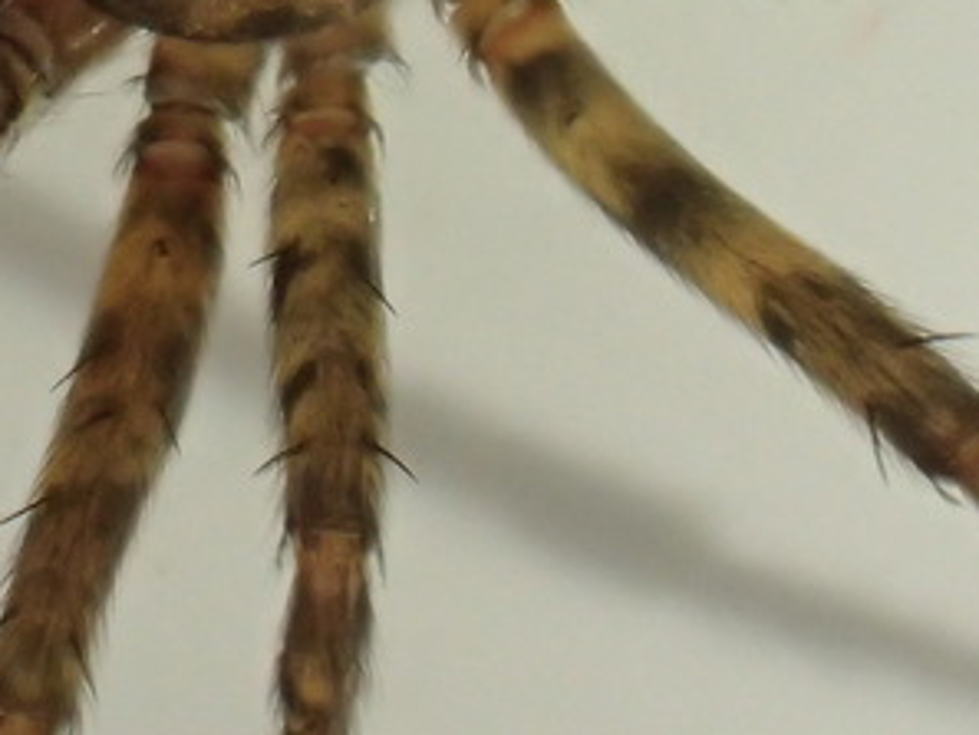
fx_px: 8120
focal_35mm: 287
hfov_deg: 6.9
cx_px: 163
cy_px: -221
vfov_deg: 5.2
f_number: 6.3
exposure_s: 1/160
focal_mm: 18
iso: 800
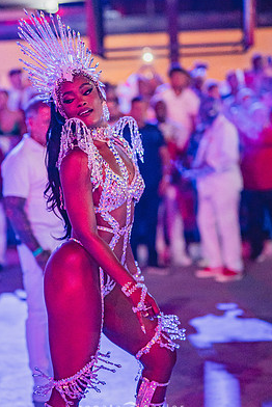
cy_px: 193
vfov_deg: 23.6
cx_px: 130
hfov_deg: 15.9
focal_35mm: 86
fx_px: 973
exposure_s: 1/1000
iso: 1600
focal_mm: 50
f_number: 1.2
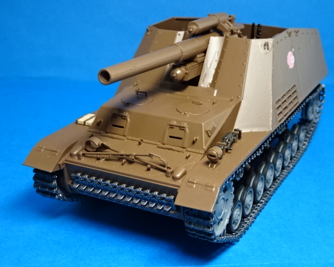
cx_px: 180
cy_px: 133
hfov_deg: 32.0
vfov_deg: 25.8
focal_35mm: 59
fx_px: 583
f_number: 4.5
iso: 400
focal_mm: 9.52
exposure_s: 1/60
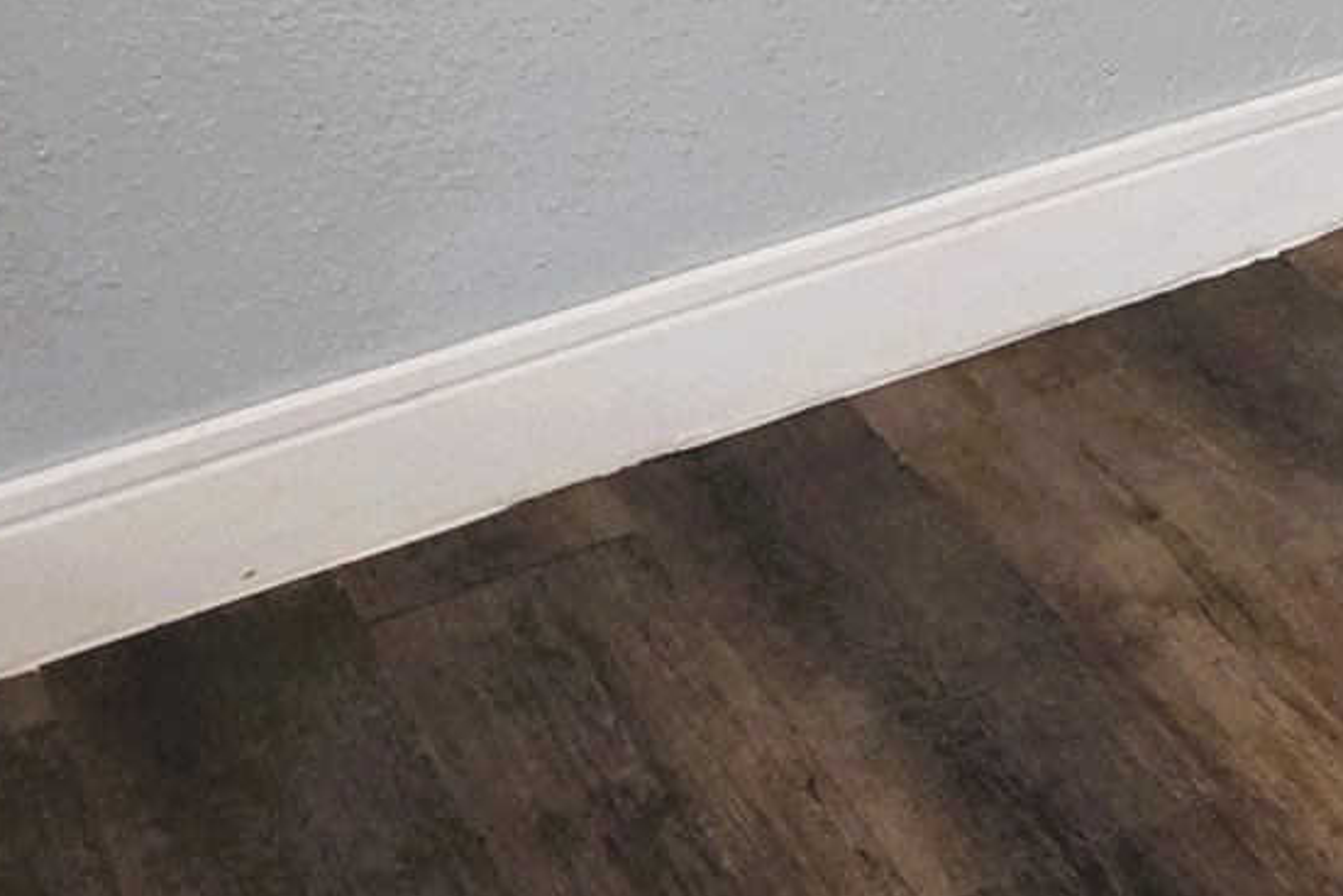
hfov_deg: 19.7
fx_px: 3321
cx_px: 2036
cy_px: -862
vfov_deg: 13.3
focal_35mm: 89
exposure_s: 1/100
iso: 400
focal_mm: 5.4
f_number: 1.8
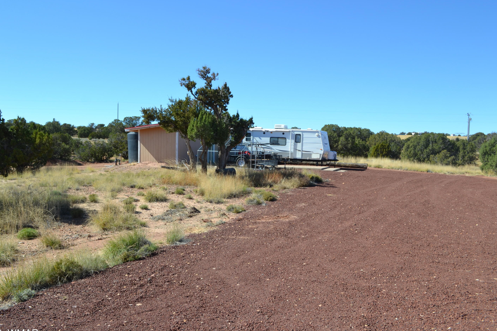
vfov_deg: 41.1
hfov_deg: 58.7
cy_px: 173
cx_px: 236
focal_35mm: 32
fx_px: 442
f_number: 8
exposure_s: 1/250
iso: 100
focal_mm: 20
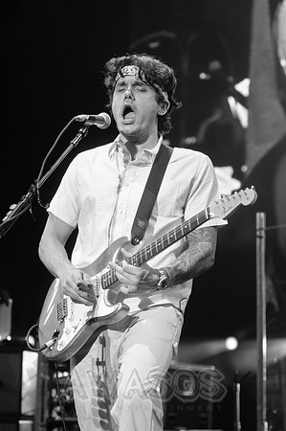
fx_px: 1433
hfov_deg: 11.4
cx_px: 143
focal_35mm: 120
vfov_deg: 17.1
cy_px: 216
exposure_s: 1/250
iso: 400
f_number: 2.8
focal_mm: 80
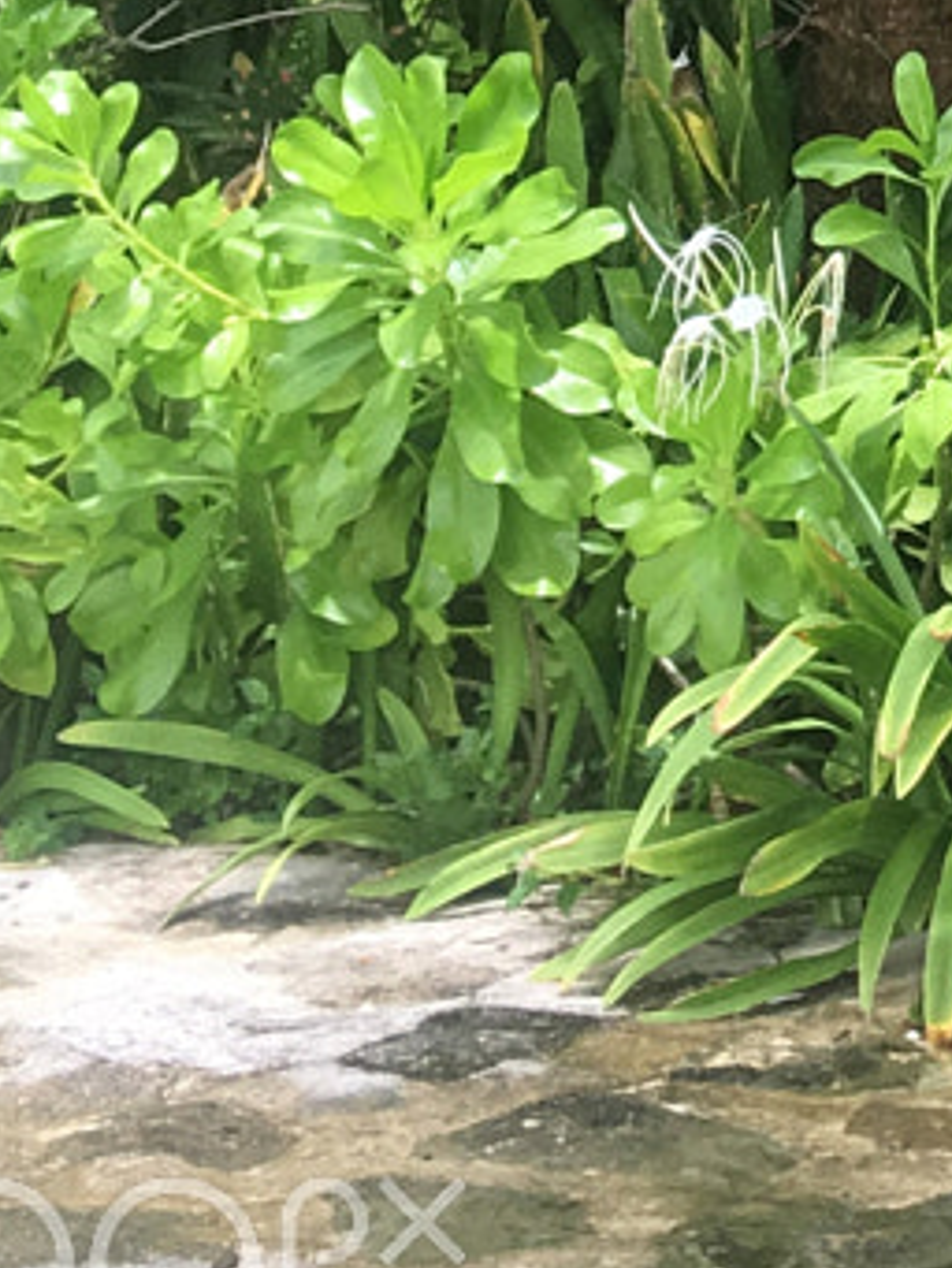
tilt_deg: +9.7
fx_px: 4984
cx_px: 1774
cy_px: -1223
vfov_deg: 12.8
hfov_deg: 10.2
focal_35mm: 136
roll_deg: -1.8
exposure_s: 1/175
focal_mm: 4.15
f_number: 2.2
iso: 25
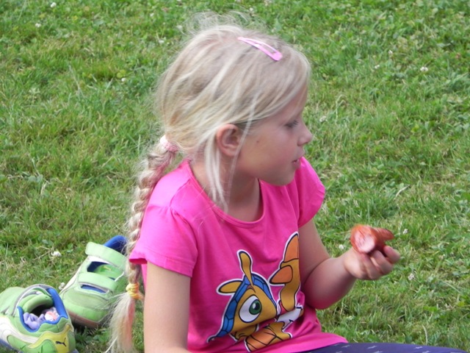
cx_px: 235
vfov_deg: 7.0
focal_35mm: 212
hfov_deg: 9.3
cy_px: 176
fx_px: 2878
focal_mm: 37.7
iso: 160
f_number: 4.5
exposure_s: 1/127
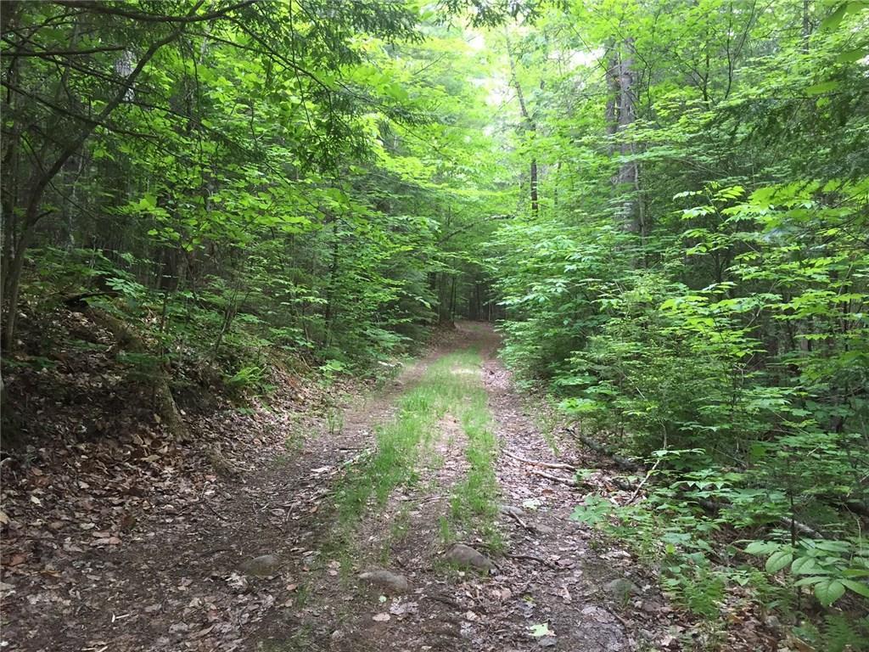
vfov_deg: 48.2
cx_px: 434
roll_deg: -0.2
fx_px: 728
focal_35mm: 29
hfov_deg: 61.7
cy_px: 326
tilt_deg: +1.3
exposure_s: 1/30
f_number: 2.2
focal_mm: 4.15
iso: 40
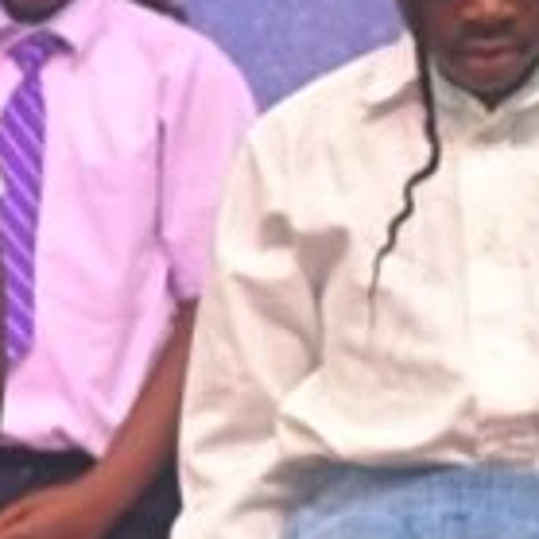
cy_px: 440
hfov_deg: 3.9
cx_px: -1035
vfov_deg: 4.0
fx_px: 7698
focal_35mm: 437
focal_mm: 70
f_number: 5
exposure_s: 1/200
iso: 2500
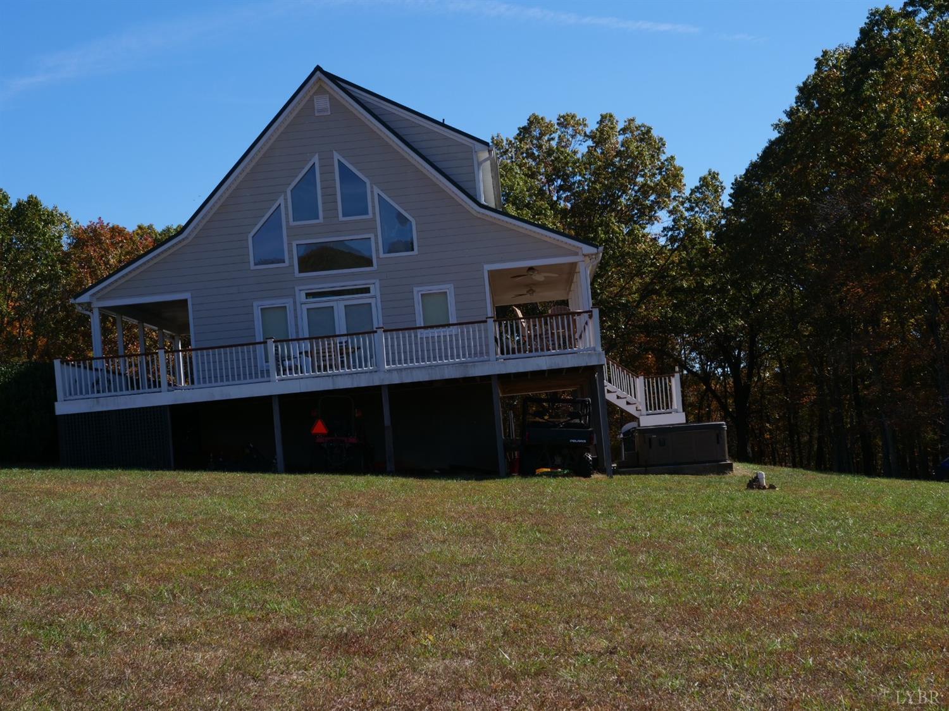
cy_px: 356
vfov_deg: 25.2
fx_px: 1590
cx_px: 474
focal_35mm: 58
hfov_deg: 33.2
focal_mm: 29
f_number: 8
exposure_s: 1/500
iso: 200
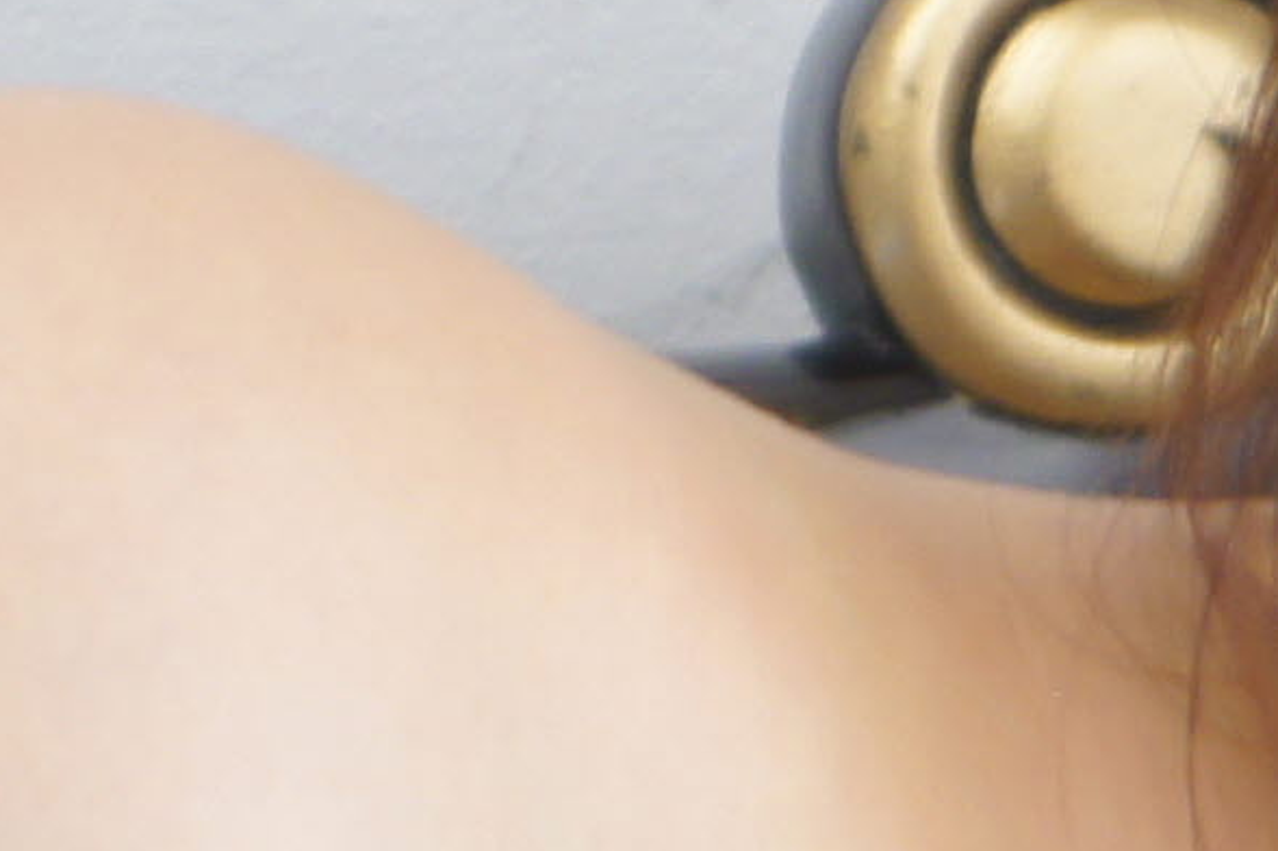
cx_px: 2367
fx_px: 22809
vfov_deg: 2.1
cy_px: -135
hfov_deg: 3.2
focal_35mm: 643
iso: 400
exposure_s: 1/100
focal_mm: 55
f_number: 5.6
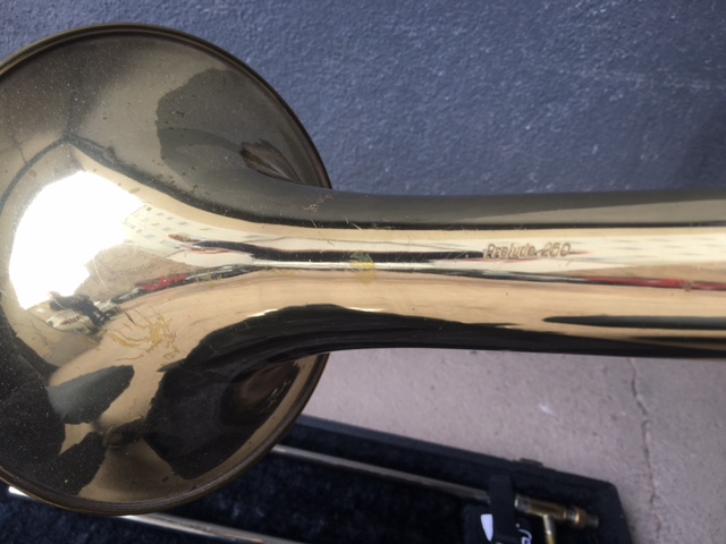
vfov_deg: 48.2
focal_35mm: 29
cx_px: 363
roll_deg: -16.4
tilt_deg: -38.2
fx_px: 608
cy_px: 272
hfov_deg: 61.7
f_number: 2.2
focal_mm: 4.15
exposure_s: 1/100
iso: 25
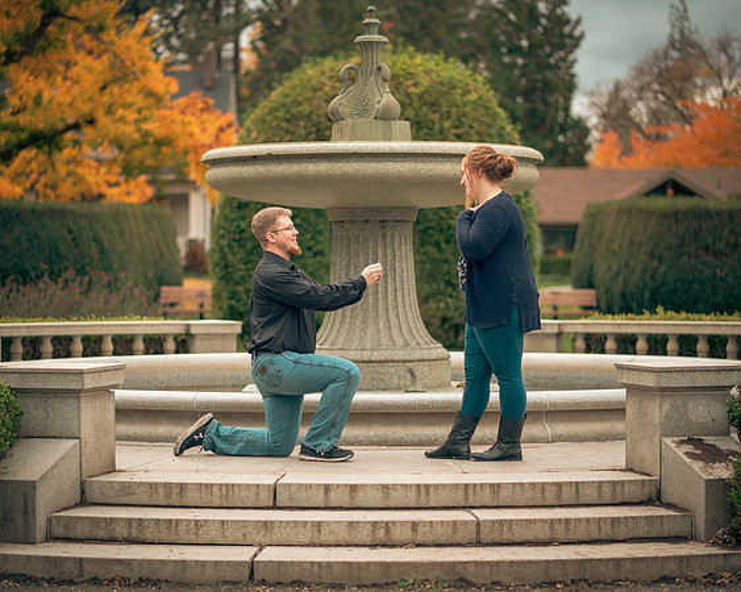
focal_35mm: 96
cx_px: 370
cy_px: 296
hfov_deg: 19.9
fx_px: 2108
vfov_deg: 16.0
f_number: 1.8
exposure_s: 1/125
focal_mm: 85
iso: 50
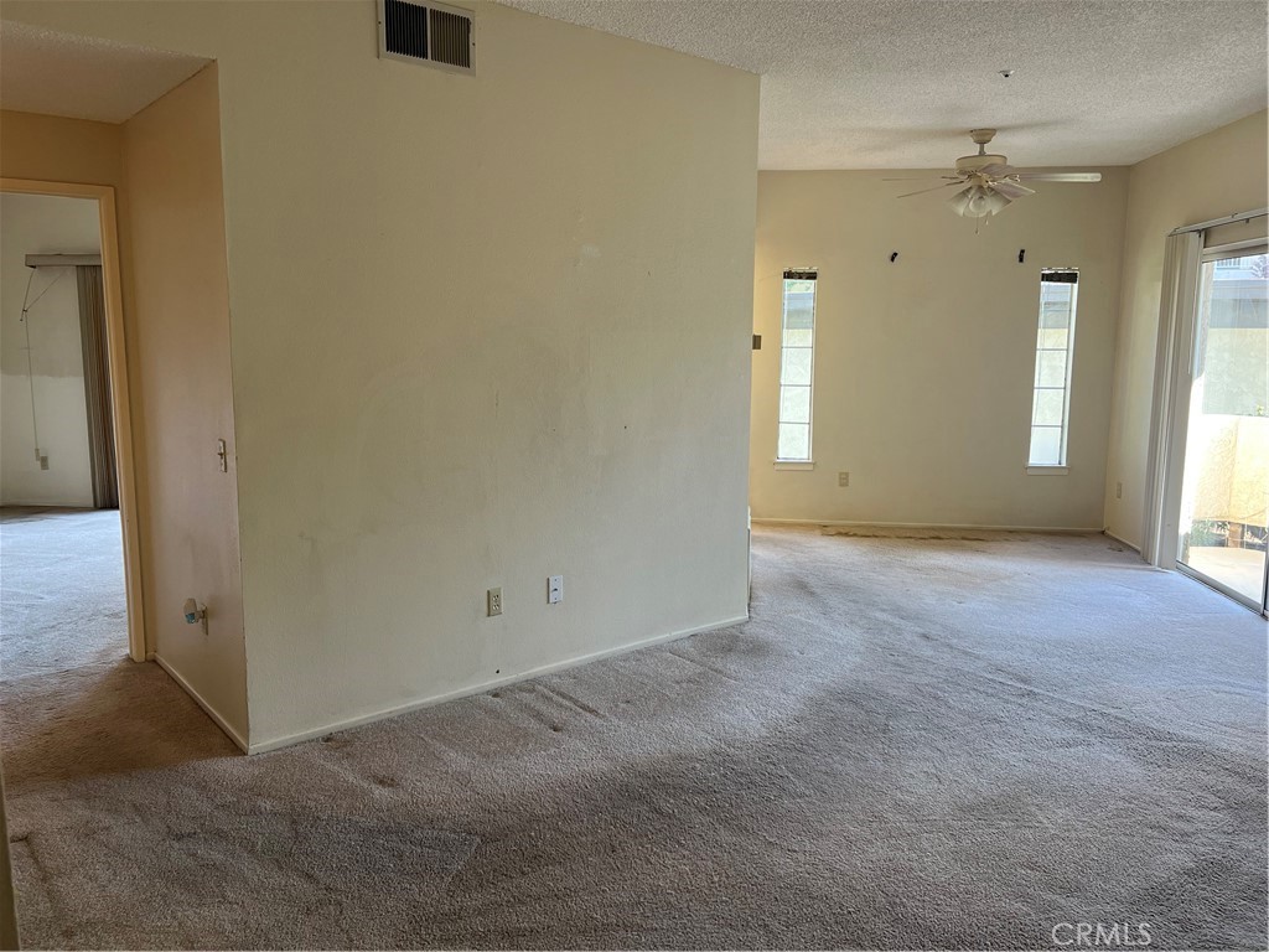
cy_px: 476
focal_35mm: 26
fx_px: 953
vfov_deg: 53.1
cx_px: 634
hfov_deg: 67.3
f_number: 1.5
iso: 80
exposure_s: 1/120
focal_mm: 5.7
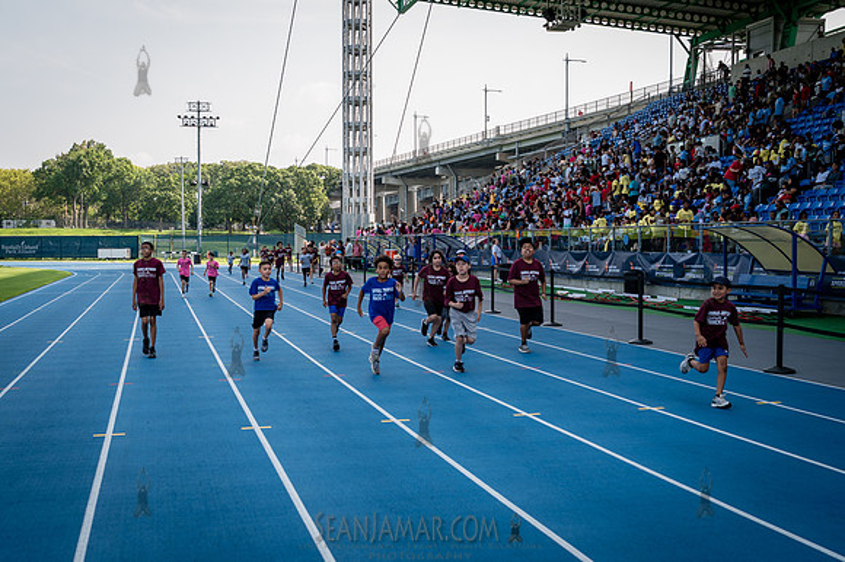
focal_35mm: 41
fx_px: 958
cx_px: 357
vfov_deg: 32.7
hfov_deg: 47.4
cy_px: 307
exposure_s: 1/400
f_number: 5
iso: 100
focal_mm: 35
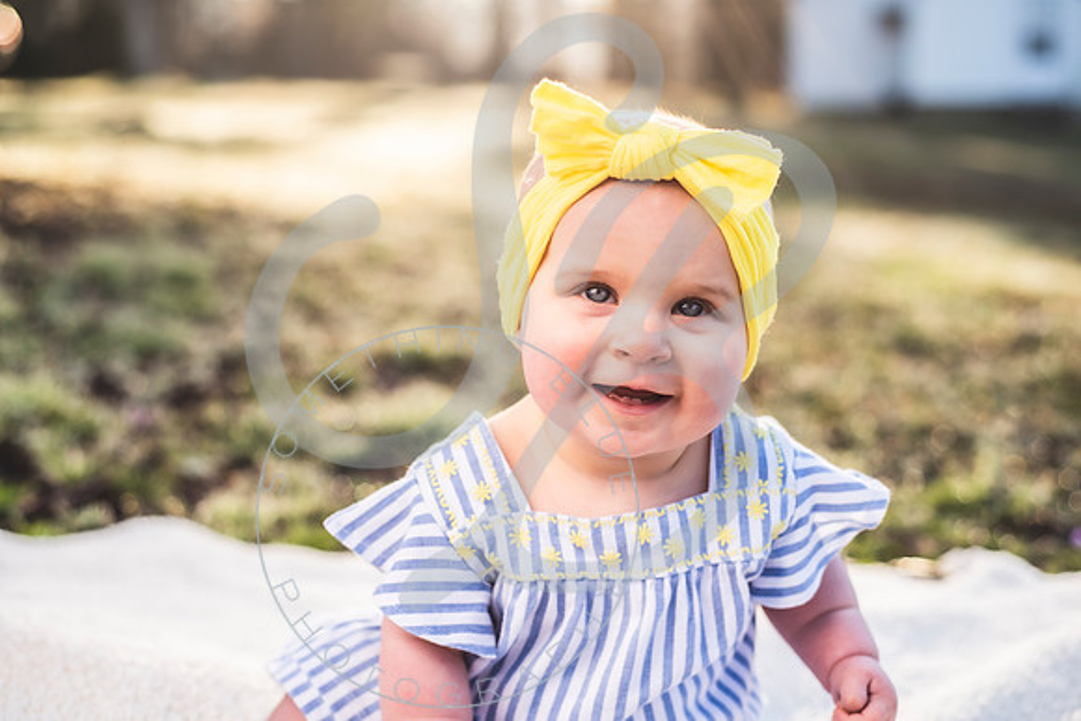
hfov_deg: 39.6
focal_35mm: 50
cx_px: 540
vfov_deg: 27.0
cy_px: 360
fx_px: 1502
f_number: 2.8
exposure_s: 1/320
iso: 100
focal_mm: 50
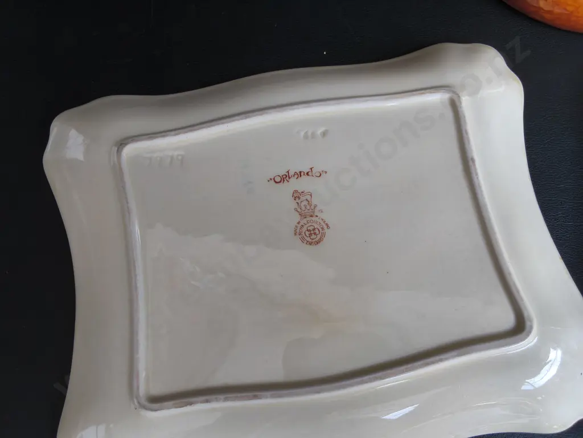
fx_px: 455
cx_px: 292
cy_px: 219
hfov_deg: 65.3
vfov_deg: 51.4
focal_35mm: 27
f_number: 2
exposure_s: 1/100
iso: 32
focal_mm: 2.87
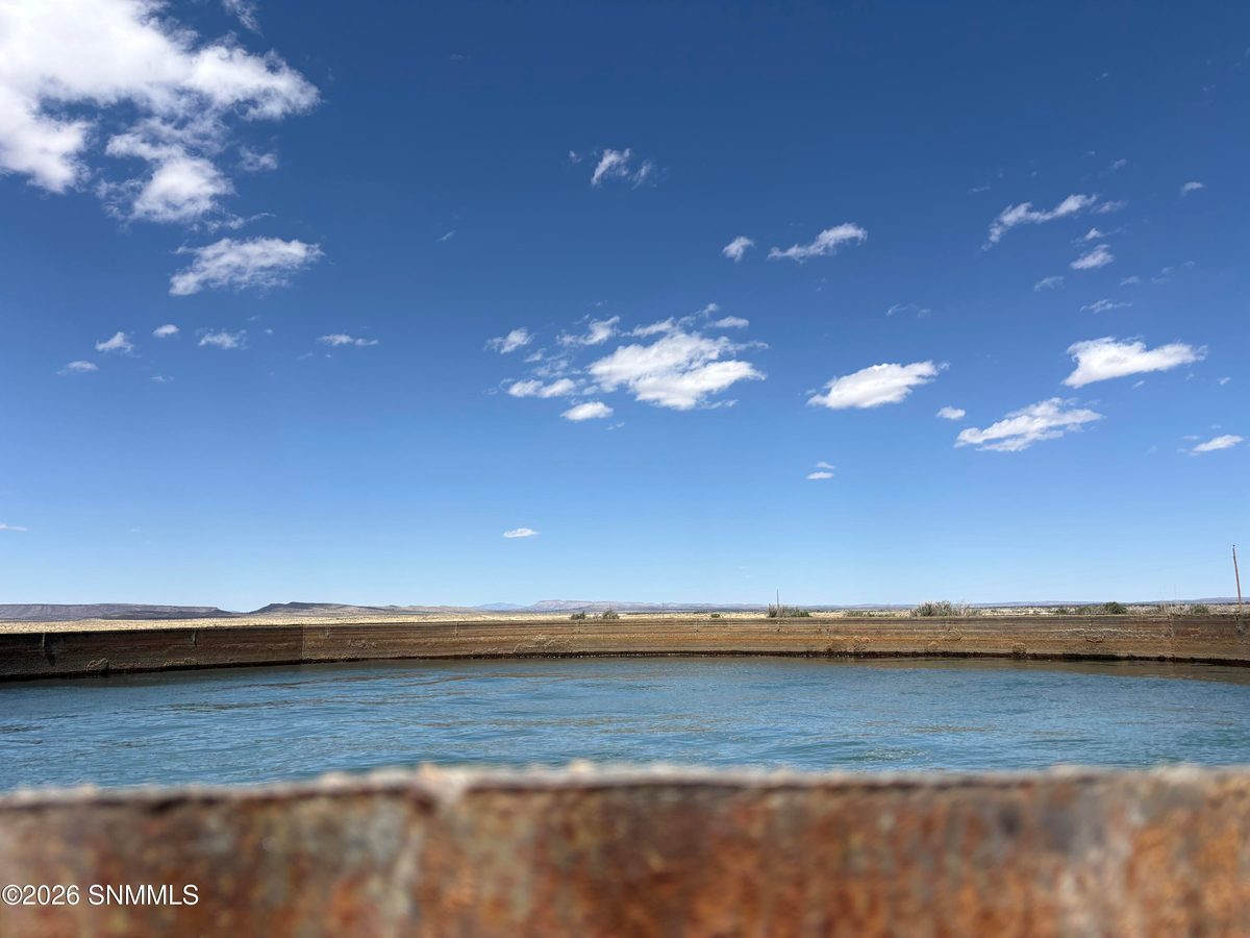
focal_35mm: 26
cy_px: 469
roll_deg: +1.1
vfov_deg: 53.1
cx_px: 625
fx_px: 939
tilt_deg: +9.4
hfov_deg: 67.3
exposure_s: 1/4950
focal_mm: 5.96
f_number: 1.6
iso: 50
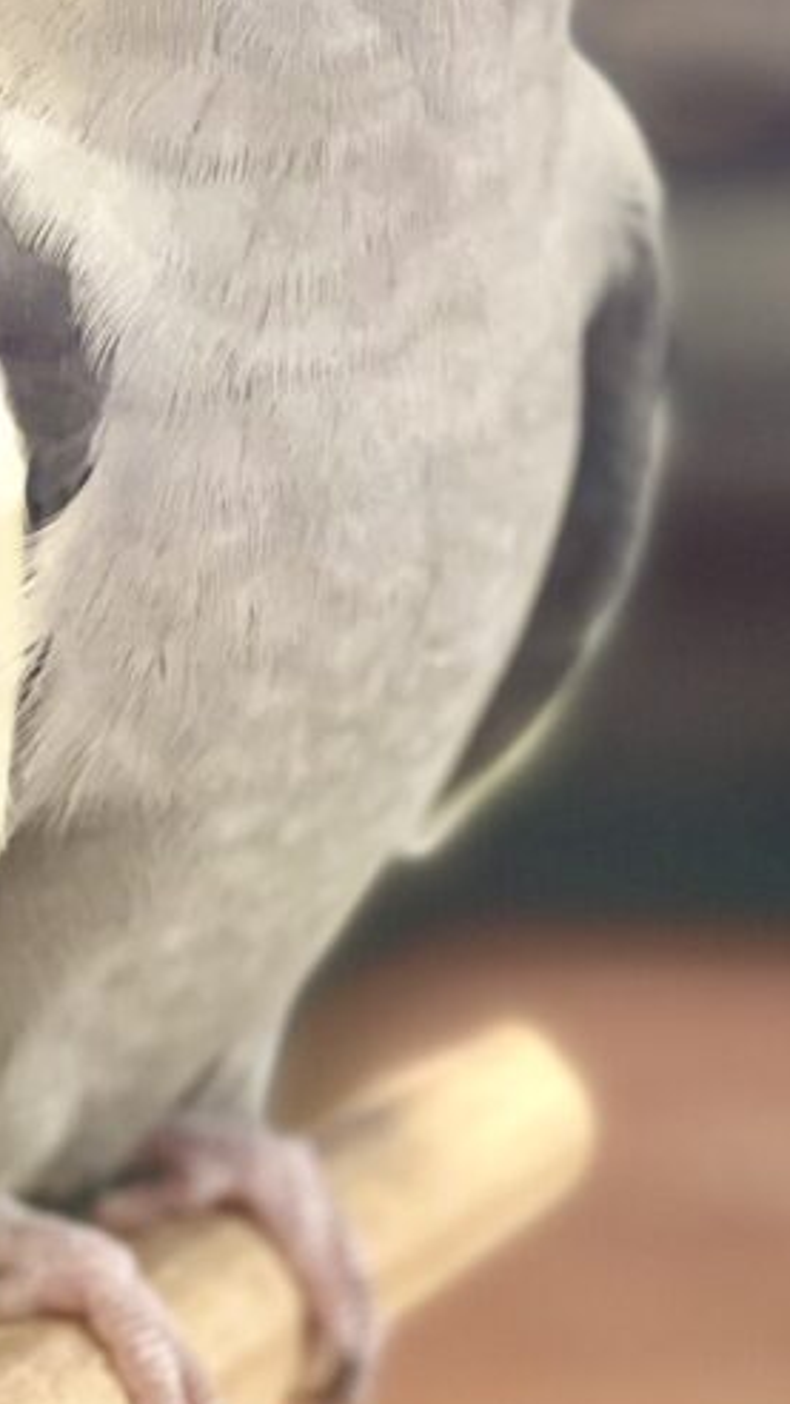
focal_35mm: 189
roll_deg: +2.0
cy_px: 241
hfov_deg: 6.4
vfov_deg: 11.3
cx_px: 71
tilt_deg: -6.7
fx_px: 7034
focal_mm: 7.5
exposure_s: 1/33
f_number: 2.2
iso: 125
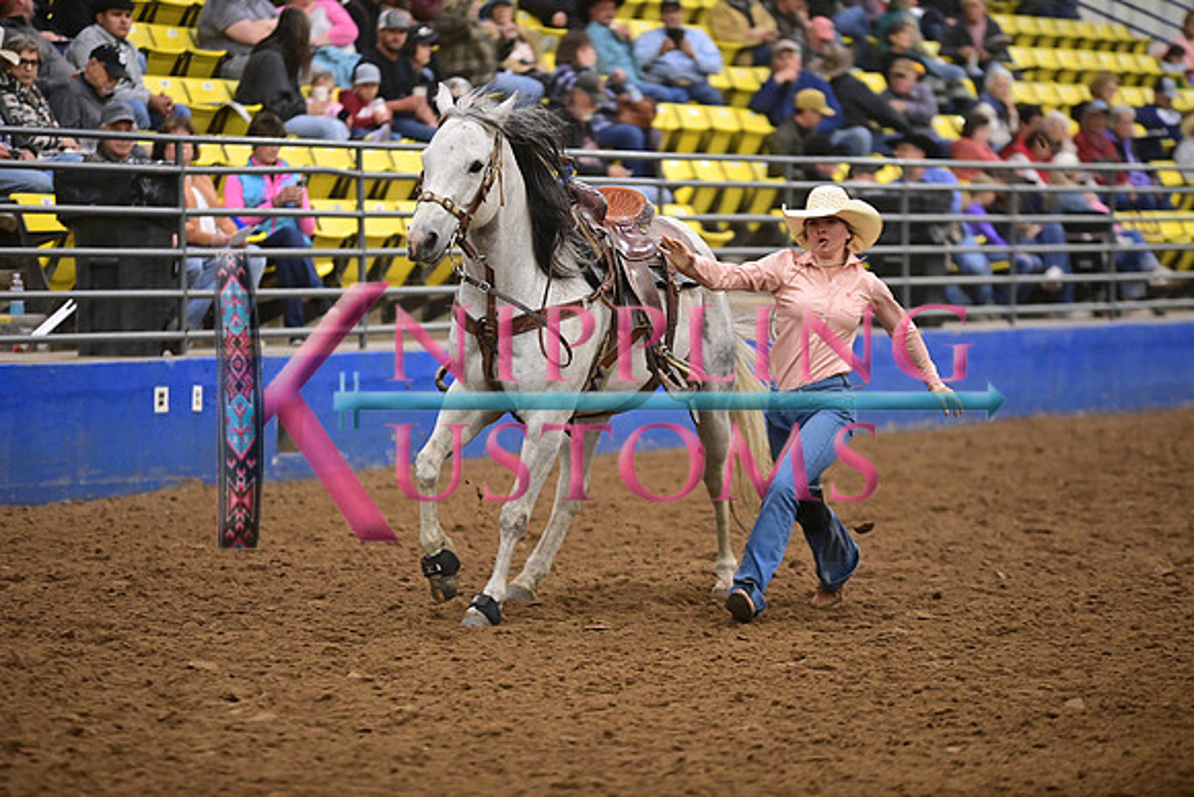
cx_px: 597
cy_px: 398
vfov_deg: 7.9
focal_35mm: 175
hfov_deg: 11.7
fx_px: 5805
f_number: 2.8
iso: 5000
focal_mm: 175
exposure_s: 1/640
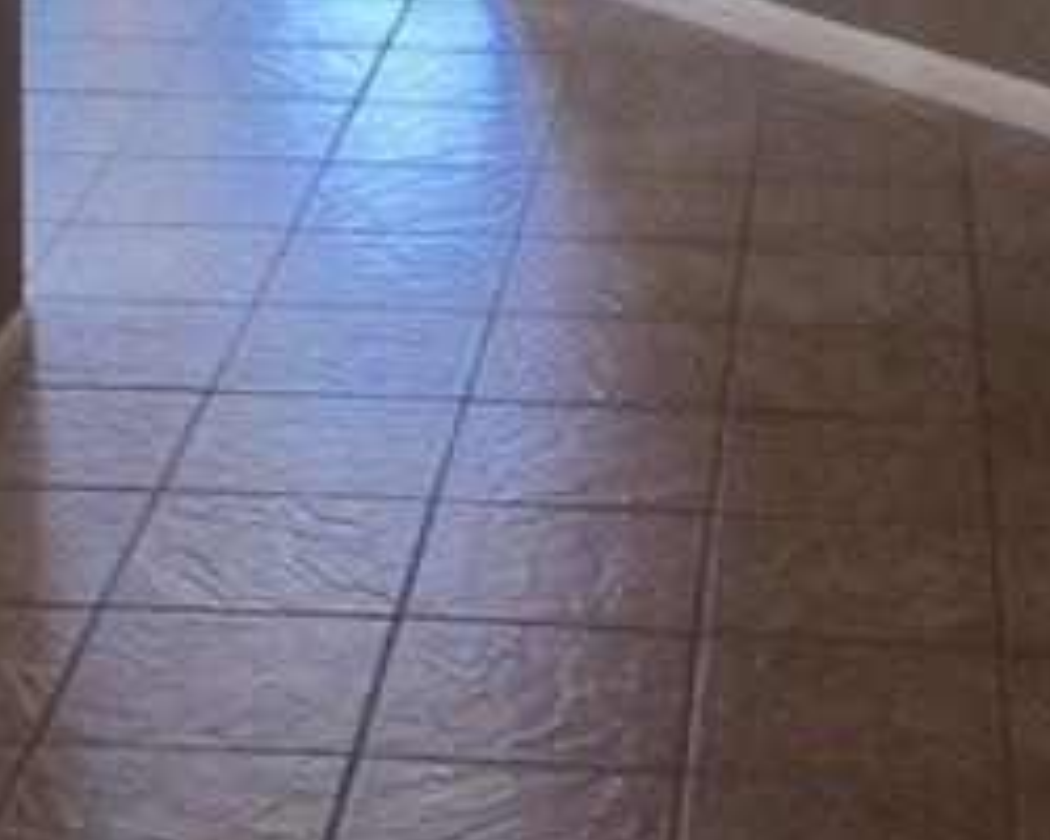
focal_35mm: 116
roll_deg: +0.5
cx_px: 722
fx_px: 3605
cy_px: -550
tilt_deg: -6.4
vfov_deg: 12.4
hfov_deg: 16.5
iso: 50
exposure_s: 1/30
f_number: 2.2
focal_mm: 4.15
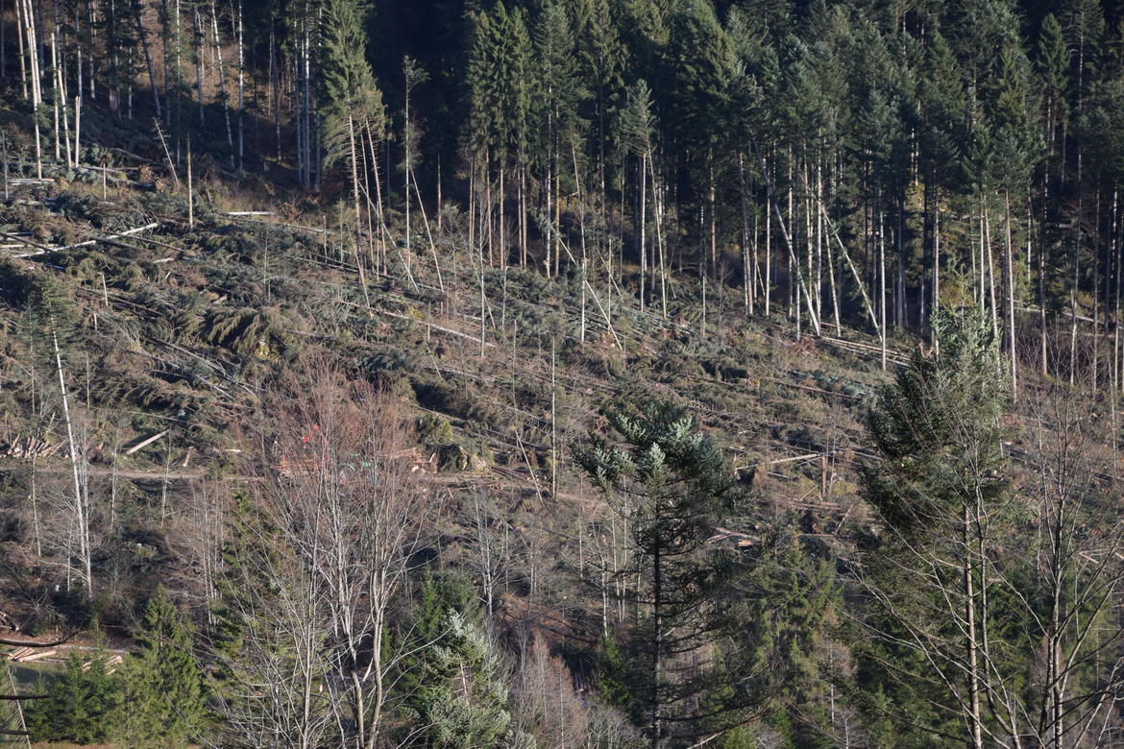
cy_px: 374
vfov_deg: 11.4
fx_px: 3746
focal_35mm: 120
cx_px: 562
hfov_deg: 17.1
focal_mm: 80
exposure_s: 1/250
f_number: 5.6
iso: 400
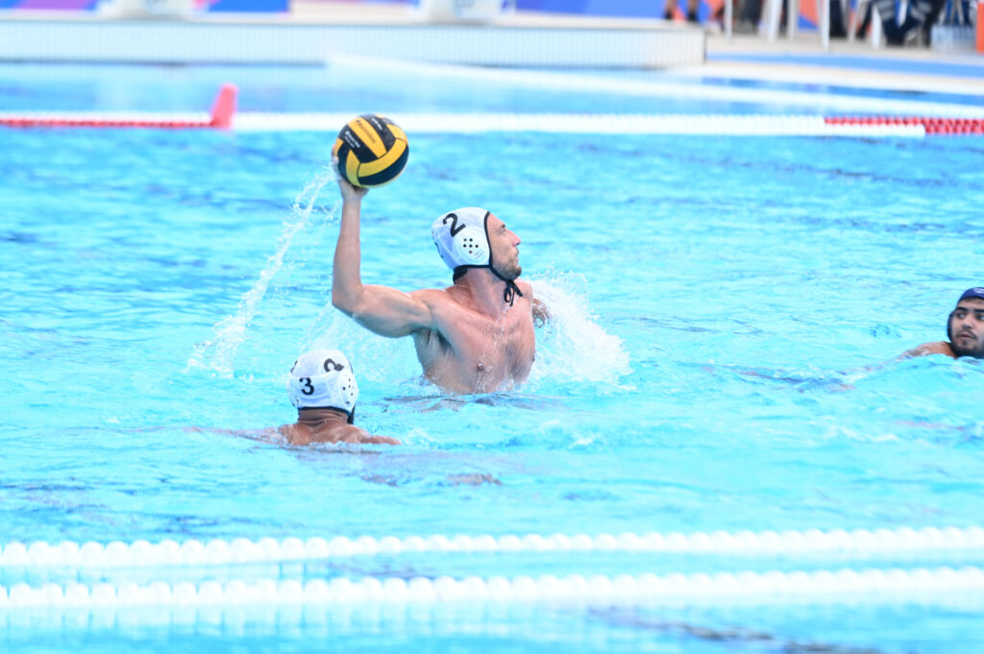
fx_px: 8193
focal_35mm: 300
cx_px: 492
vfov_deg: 4.6
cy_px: 327
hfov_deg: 6.9
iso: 640
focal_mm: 300
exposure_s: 1/800
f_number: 5.6
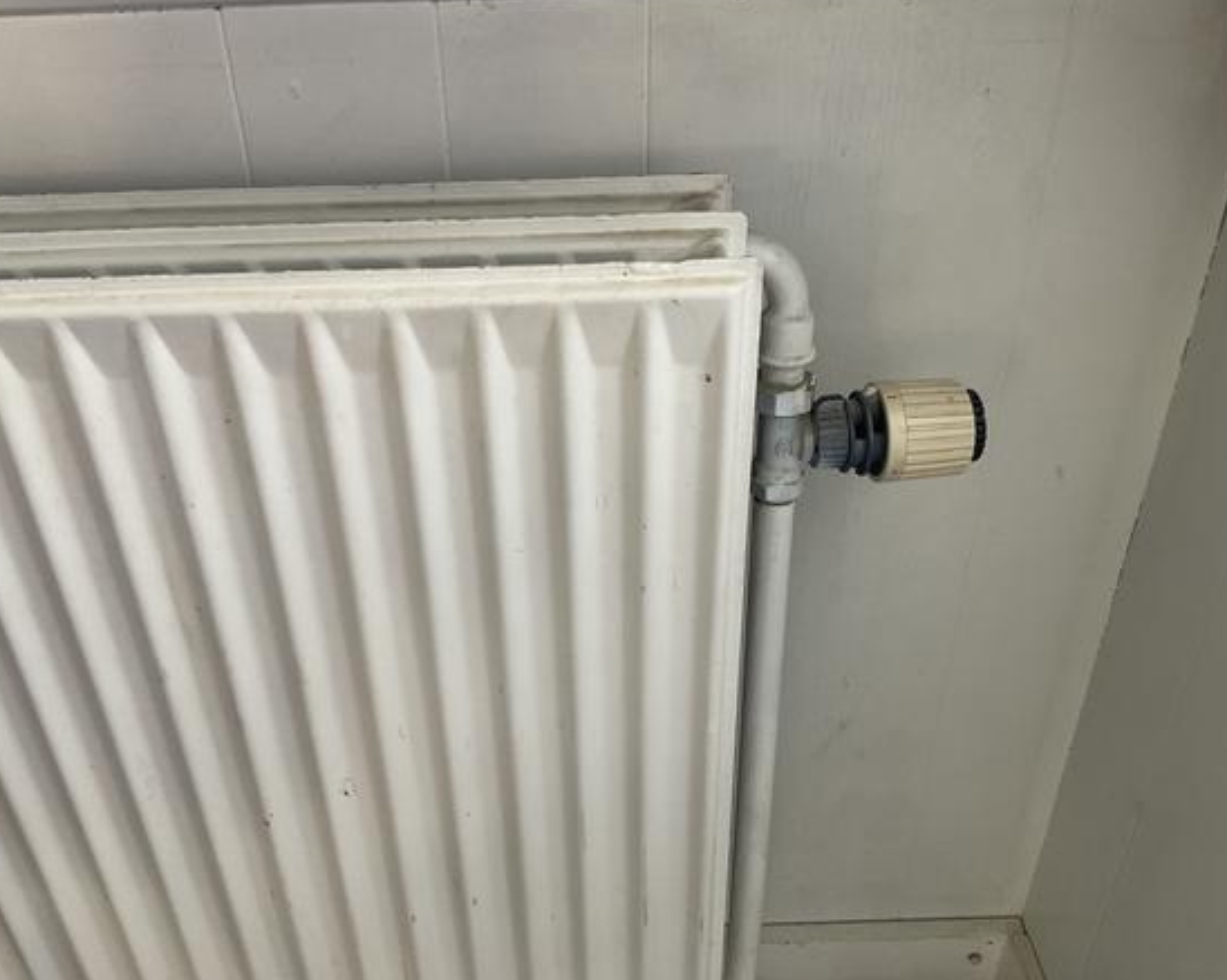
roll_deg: +1.4
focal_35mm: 31
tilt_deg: -32.9
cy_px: 481
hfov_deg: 57.1
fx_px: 1125
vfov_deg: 47.1
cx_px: 569
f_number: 1.8
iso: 64
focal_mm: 3
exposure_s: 1/93
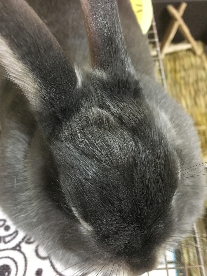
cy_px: 138
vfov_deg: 61.7
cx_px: 104
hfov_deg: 48.2
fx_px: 231
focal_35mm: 29
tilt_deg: -62.1
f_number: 2.2
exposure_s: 1/17
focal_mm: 4.15
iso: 320
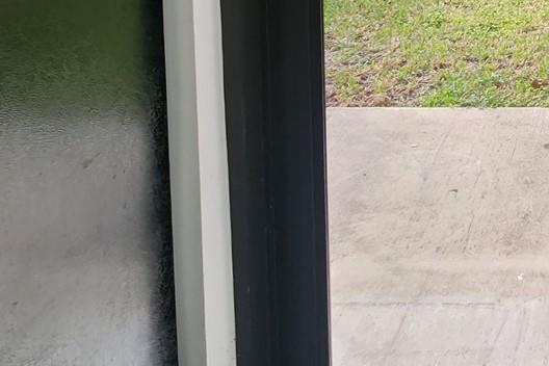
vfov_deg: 24.7
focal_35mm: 41
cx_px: 682
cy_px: -191
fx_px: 625
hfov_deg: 35.5
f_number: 2.2
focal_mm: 2.2
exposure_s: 1/120
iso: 50
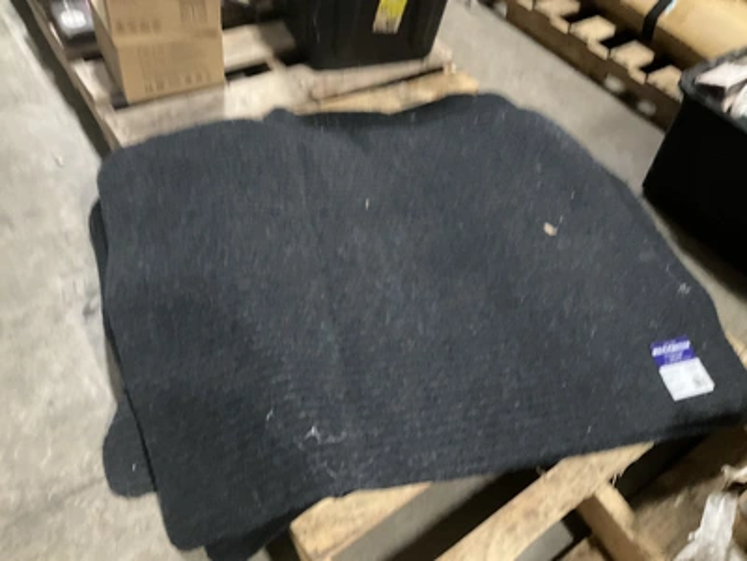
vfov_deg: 48.2
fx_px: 626
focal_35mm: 29
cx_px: 374
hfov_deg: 61.7
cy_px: 280
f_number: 1.8
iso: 500
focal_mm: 3
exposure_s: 1/20
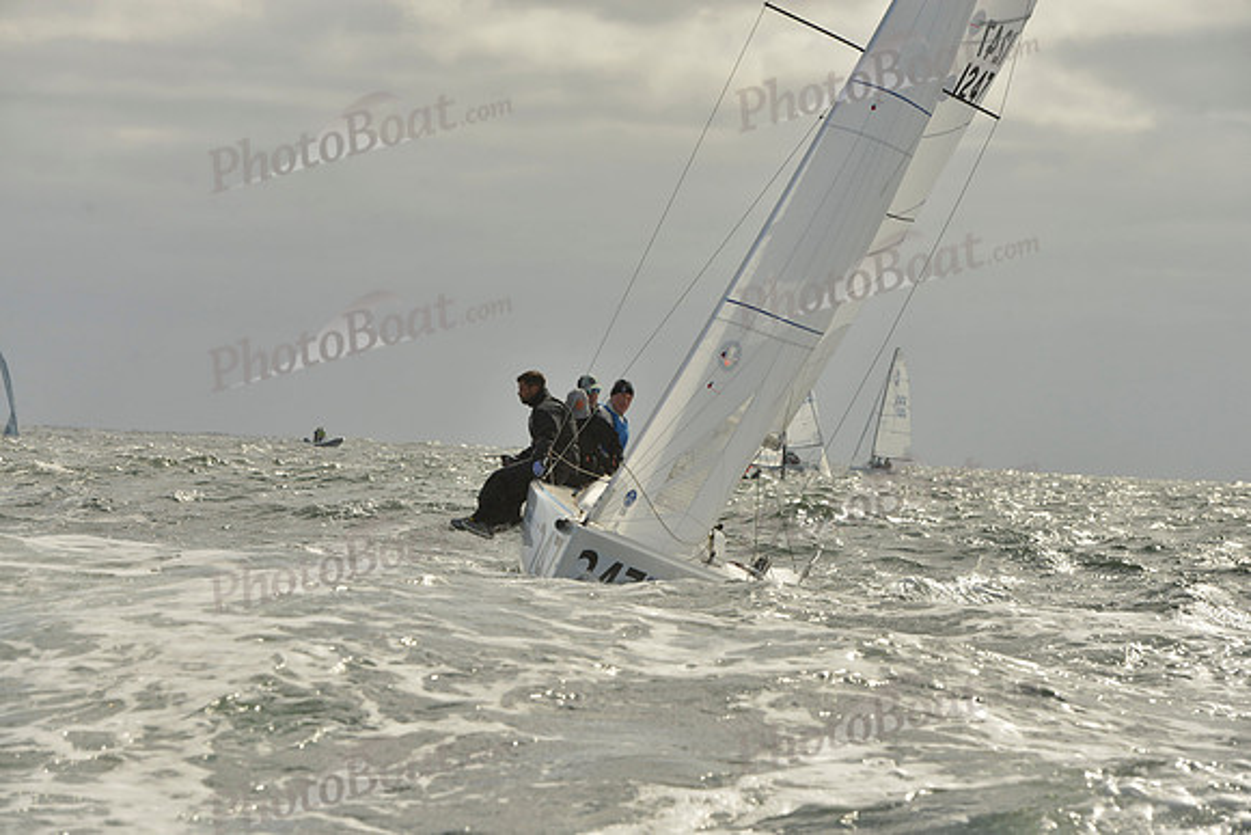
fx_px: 4866
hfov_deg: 14.7
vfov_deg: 9.8
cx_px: 626
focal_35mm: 140
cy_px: 418
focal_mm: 140
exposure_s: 1/2000
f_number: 10
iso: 400
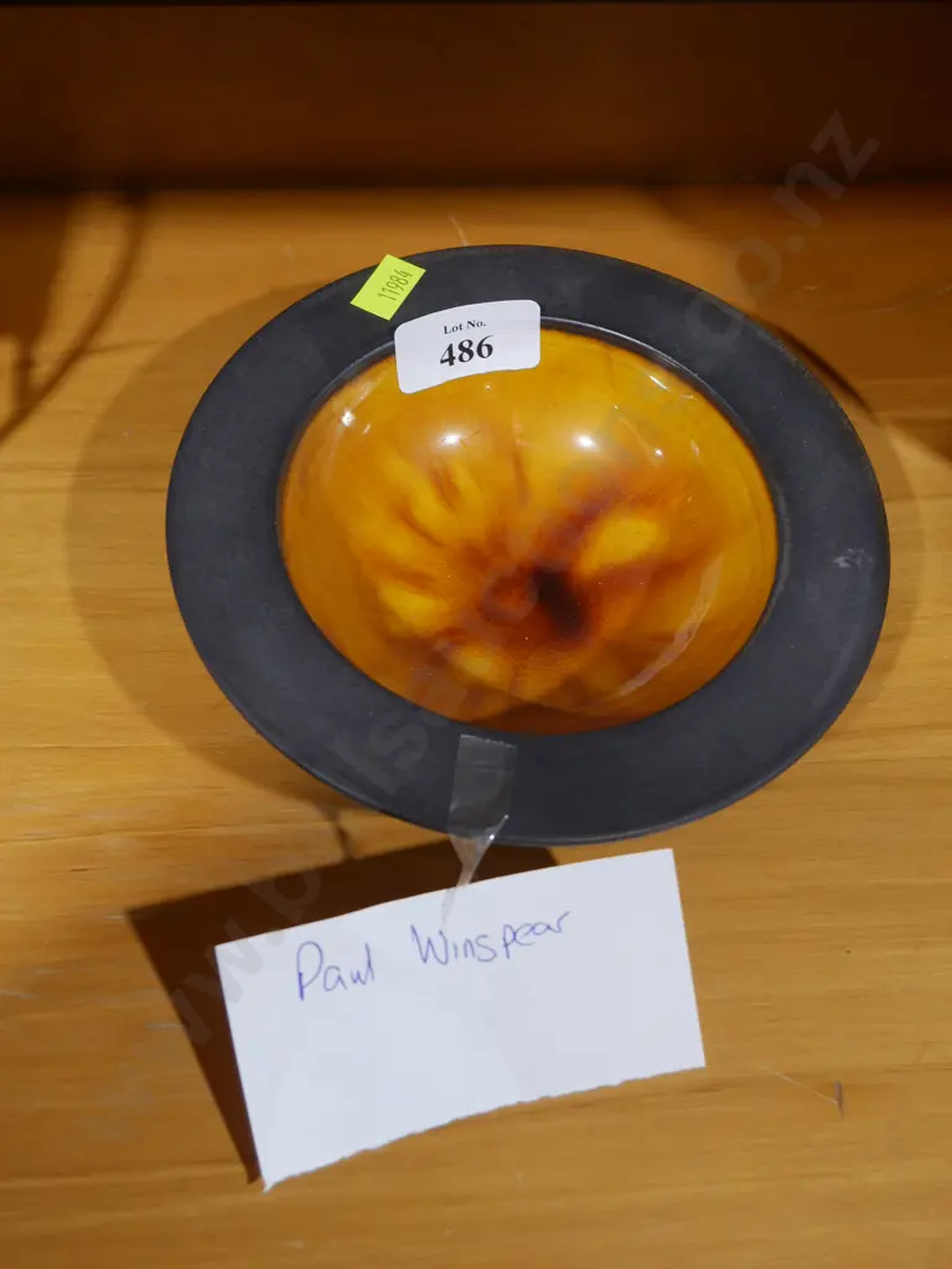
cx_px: 476
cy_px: 634
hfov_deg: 32.9
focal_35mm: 44
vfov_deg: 42.9
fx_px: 1613
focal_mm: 22
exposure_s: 1/60
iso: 800
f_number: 4.7
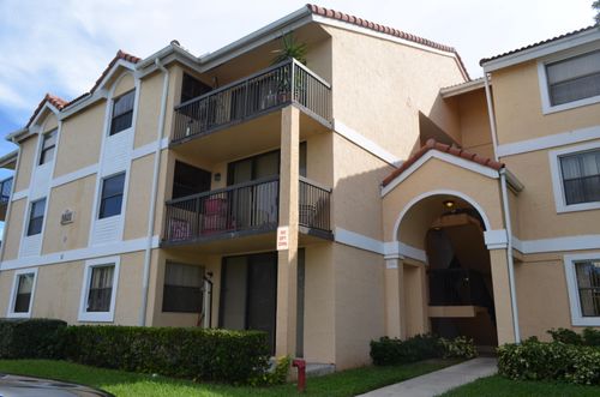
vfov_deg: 47.7
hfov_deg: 67.5
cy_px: 198
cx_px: 300
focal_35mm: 27
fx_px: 449
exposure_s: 1/200
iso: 100
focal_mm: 18
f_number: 7.1
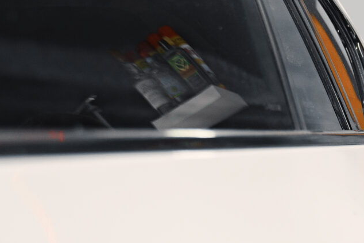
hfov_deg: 17.7
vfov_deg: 11.9
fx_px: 1143
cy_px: 266
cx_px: 363
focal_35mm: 113
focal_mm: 35
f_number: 2.8
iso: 800
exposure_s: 1/250
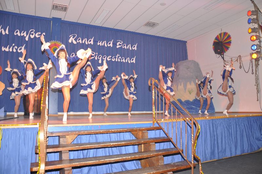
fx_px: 196
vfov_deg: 47.8
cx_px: 131
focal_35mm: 27
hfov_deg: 67.5
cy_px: 87
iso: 450
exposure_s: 1/60
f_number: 5
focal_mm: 18
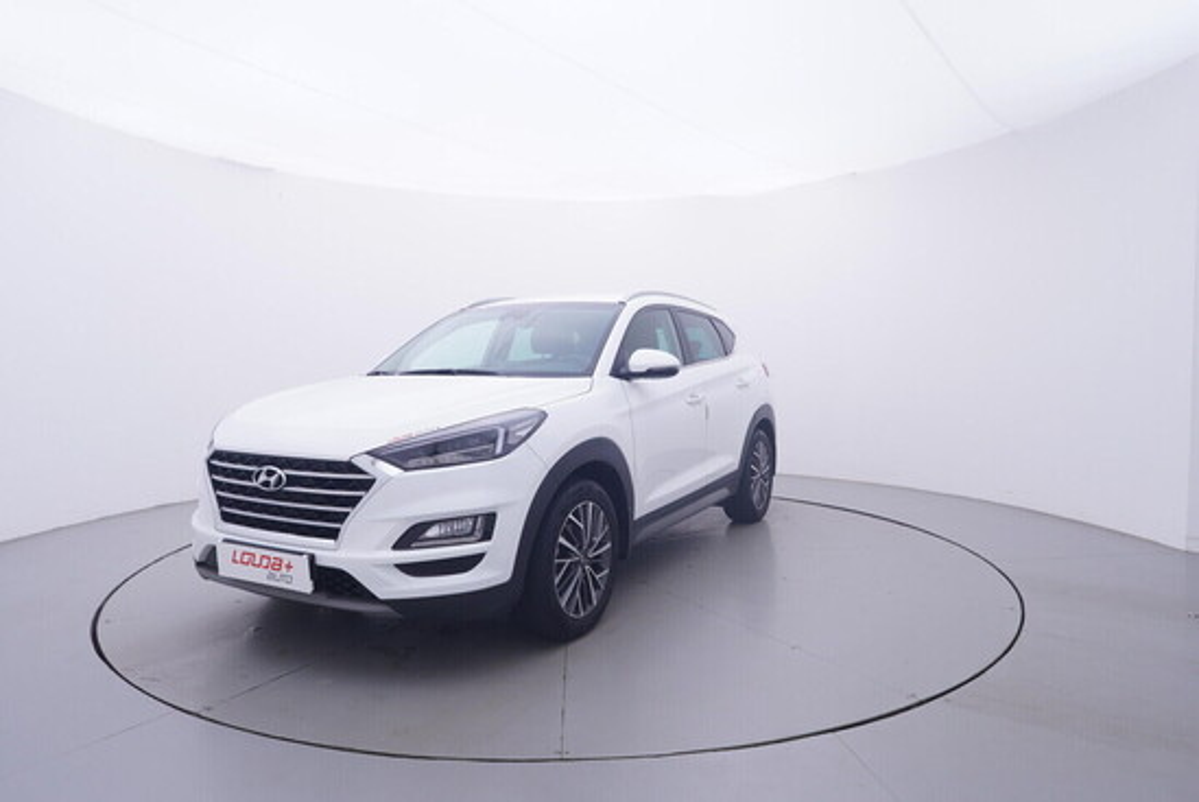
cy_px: 401
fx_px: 750
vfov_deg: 56.2
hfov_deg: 77.3
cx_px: 600
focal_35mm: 22
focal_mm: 15
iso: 200
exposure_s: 1/80
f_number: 5
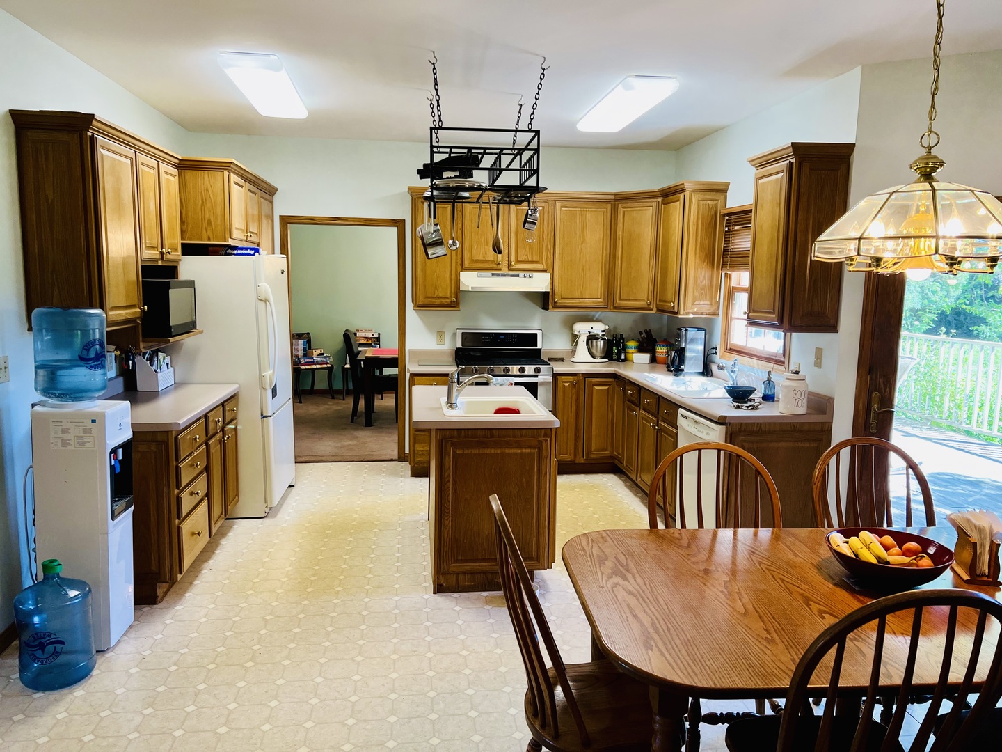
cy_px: 376
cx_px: 501
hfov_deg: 67.3
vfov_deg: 53.1
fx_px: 753
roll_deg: -0.7
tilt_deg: -8.1
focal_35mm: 26
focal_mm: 5.7
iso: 125
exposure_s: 1/120
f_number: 1.5
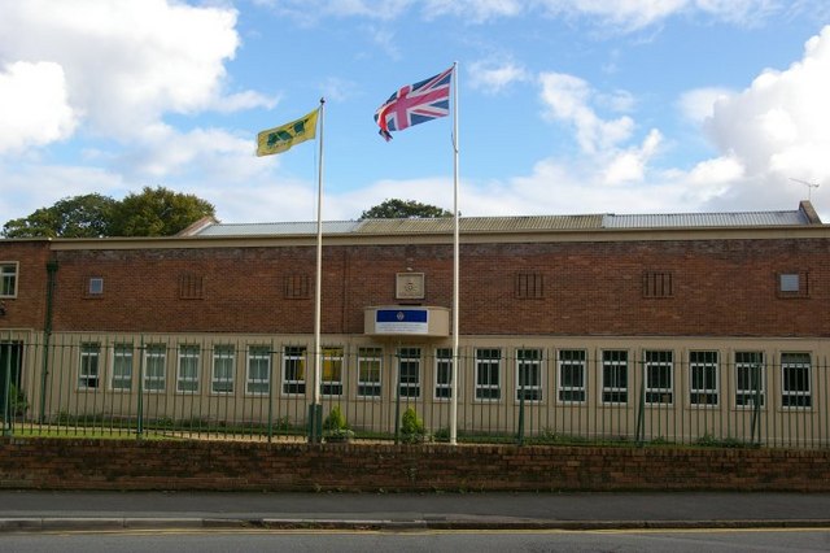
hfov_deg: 49.6
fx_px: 899
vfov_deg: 34.2
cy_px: 276
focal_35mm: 39
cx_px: 415
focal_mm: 26
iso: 200
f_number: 8
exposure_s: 1/180
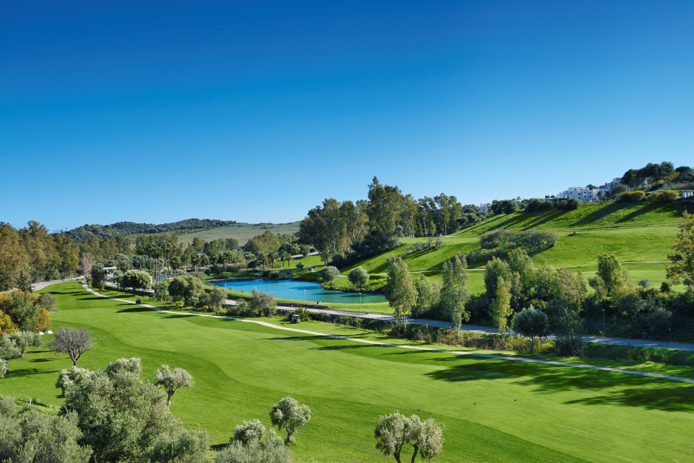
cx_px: 347
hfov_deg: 54.4
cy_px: 232
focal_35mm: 35
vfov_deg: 37.9
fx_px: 675
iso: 400
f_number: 8
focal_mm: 35
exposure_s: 1/1000
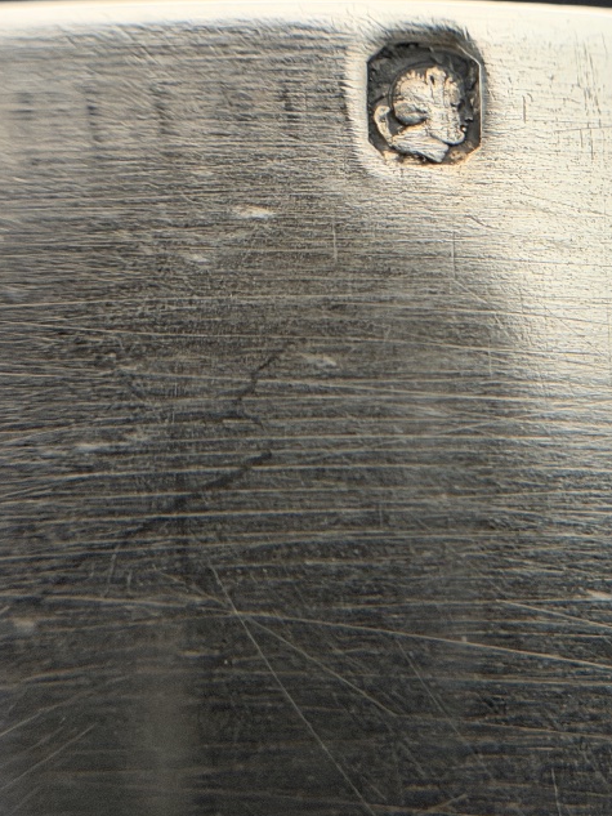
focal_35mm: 91
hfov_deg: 16.1
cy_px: 196
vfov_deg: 21.3
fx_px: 2144
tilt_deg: -51.5
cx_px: 490
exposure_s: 1/33
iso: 500
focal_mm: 6.76
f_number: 1.78
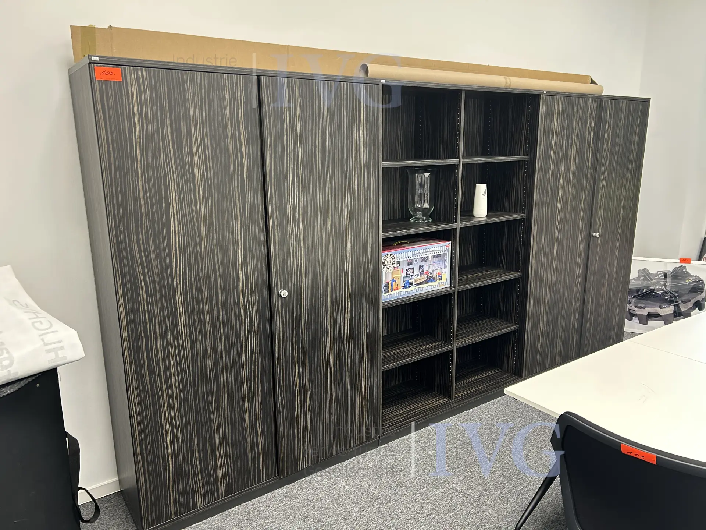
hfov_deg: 67.3
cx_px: 353
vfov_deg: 53.1
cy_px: 265
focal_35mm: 26
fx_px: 530
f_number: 1.5
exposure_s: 1/60
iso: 200
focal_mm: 5.7
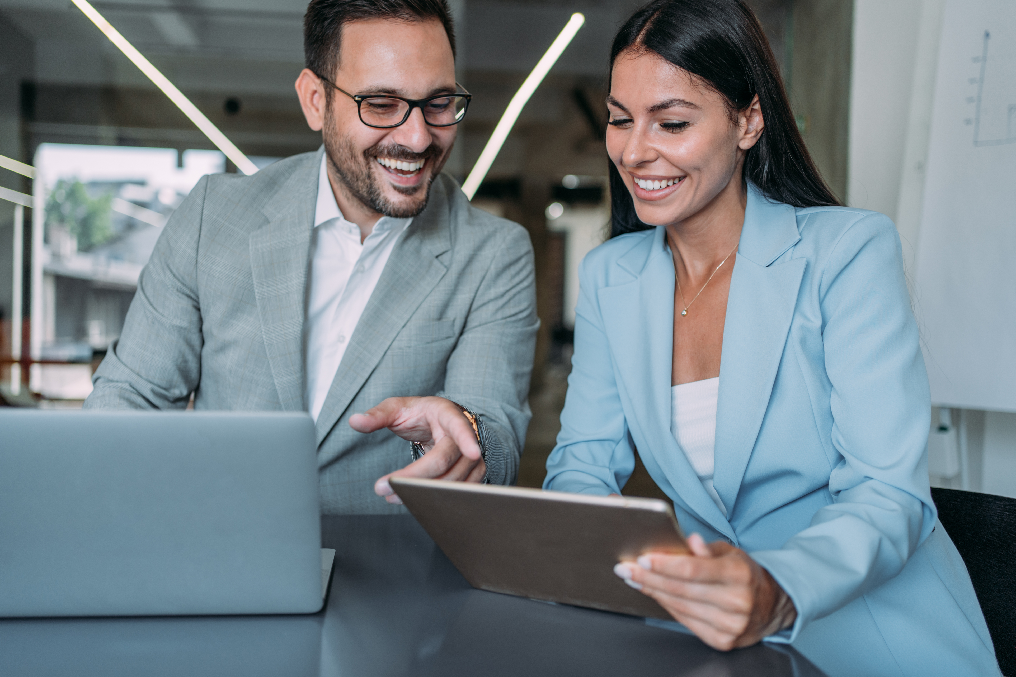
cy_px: 338
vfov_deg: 37.9
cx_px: 508
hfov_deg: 54.4
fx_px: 988
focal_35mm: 35
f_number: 2.2
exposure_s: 1/250
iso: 320
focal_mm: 35
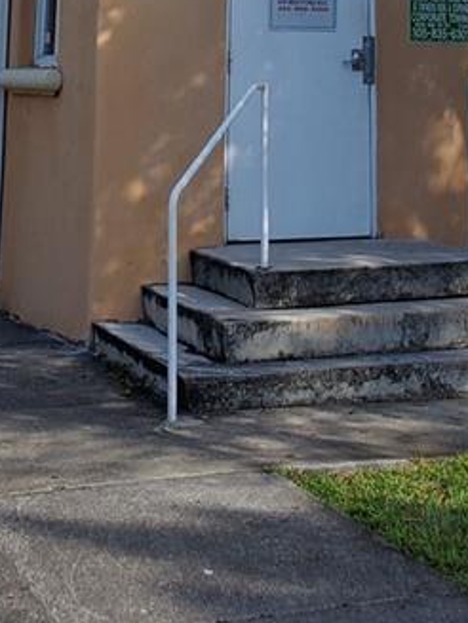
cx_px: 356
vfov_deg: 17.2
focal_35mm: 95
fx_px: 1713
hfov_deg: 15.5
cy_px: -467
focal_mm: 4.3
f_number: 2.4
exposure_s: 1/1270
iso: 50
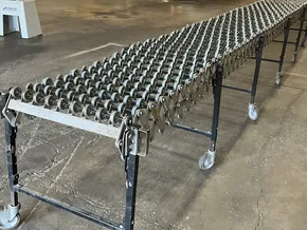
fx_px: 355
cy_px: 116
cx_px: 165
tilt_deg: -24.7
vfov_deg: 36.0
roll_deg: -2.1
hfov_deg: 46.7
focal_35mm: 40
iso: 200
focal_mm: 3
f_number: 1.8
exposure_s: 1/60
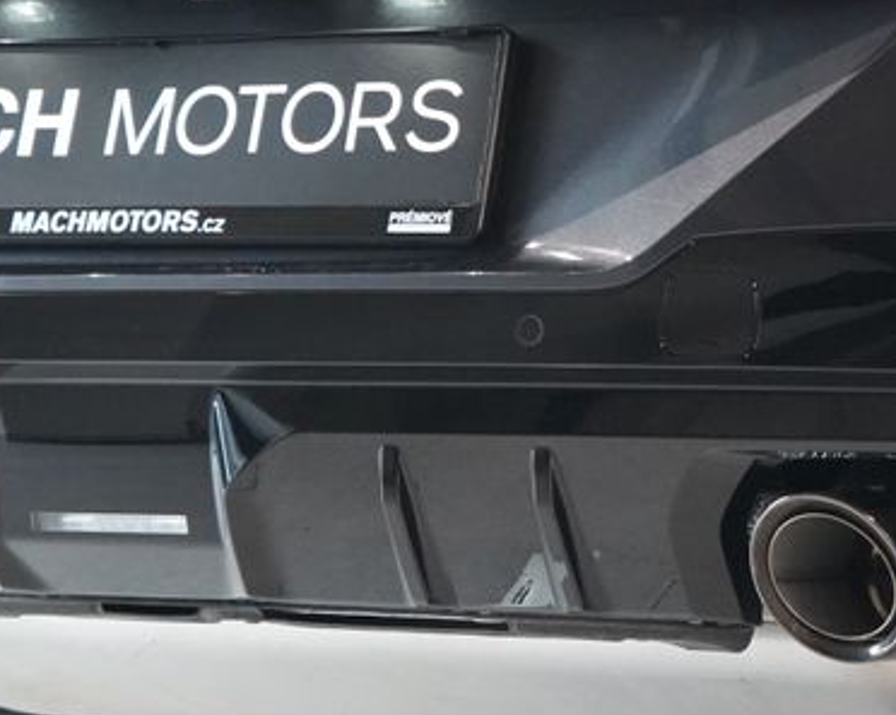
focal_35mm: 181
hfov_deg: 10.7
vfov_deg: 8.5
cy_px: 367
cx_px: 429
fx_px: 4796
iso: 10000
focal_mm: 70
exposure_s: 1/160
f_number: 5.6
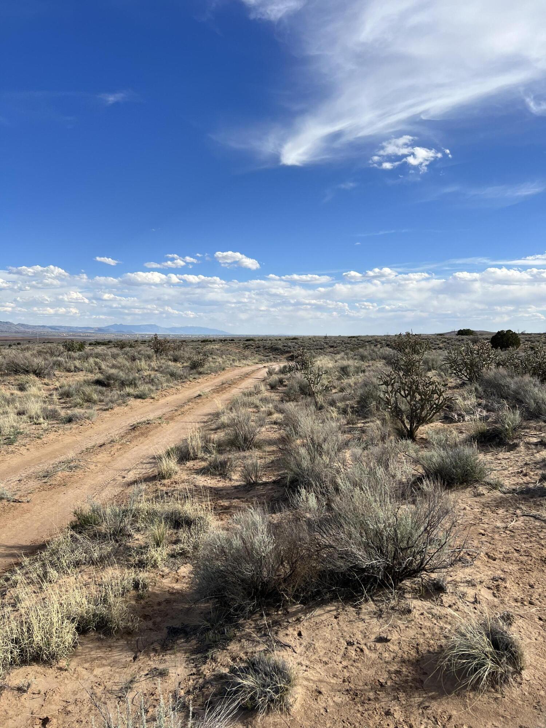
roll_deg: +0.0
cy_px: 364
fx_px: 547
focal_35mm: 26
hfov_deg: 53.1
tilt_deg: -3.1
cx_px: 273
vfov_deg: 67.3
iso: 50
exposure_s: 1/4444
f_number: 1.5
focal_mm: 5.7
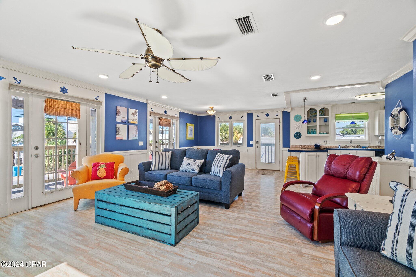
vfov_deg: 77.3
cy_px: 138
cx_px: 208
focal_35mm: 15
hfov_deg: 100.4
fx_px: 173
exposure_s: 1/2.5
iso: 400
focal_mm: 10
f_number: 8
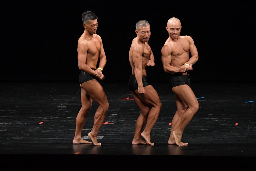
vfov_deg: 5.7
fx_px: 1706
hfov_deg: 8.6
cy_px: 86
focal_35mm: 240
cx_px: 128
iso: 3200
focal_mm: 160
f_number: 5.6
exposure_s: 1/400
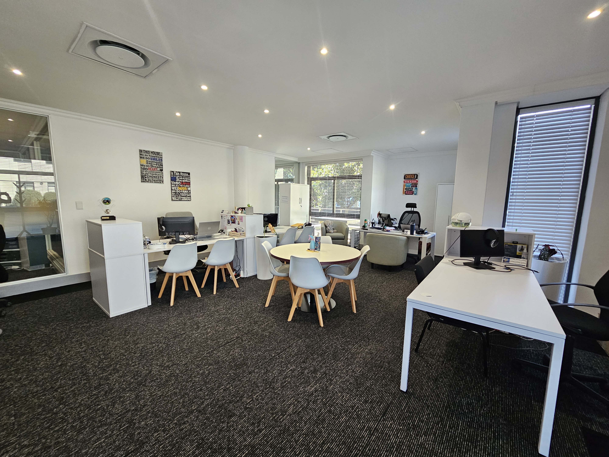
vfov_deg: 89.9
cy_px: 228
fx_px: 229
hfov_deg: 106.2
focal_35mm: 13
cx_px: 304
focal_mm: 2.2
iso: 200
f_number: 2.2
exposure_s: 1/50
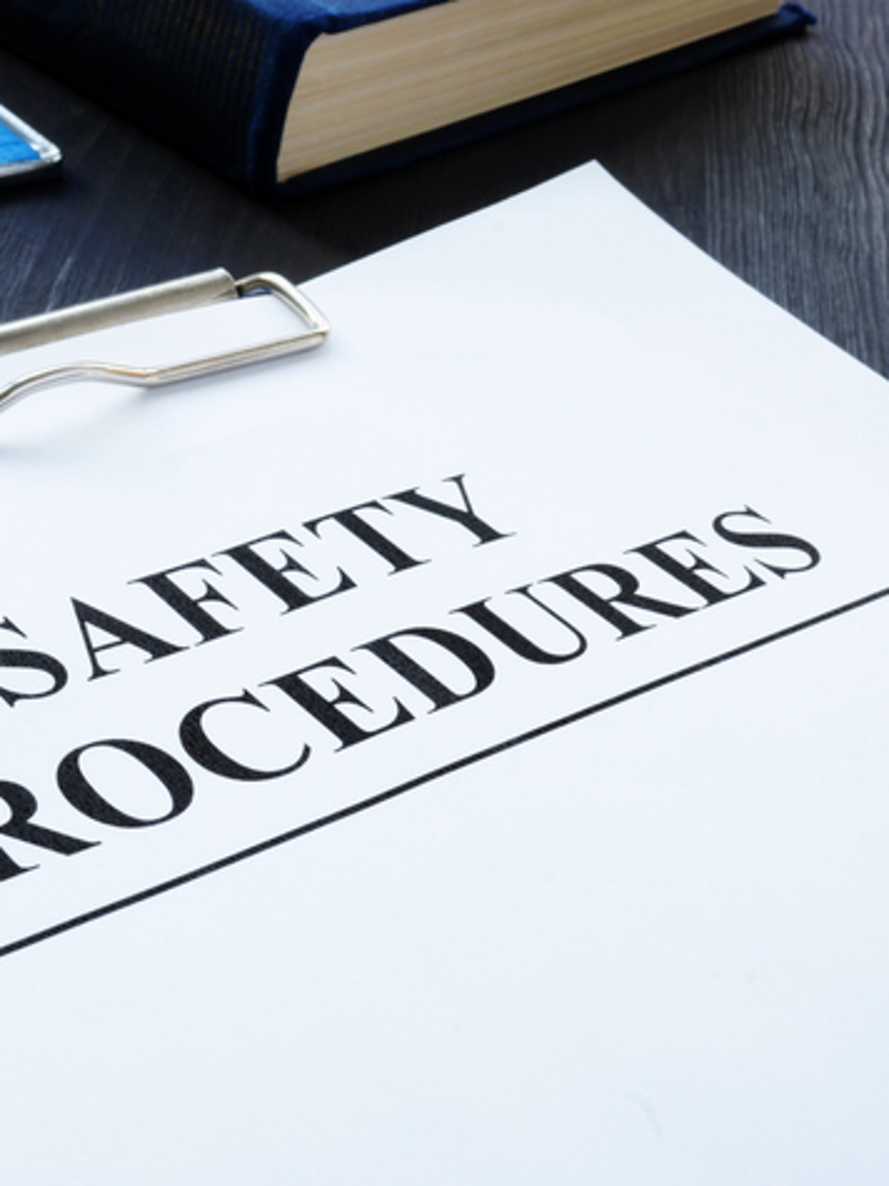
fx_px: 2261
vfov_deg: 29.4
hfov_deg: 21.5
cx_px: -2
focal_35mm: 66
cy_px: 595
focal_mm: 30
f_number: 22
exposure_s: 1/4
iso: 200
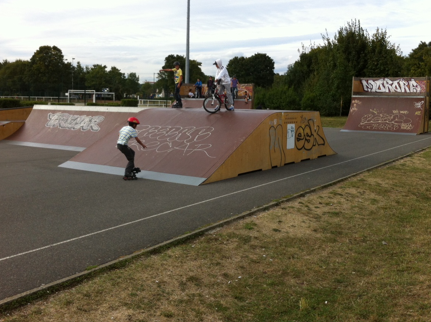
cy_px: 142
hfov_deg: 46.9
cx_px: 214
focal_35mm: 40
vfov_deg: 35.8
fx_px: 497
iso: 80
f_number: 2.8
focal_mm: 3.85
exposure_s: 1/580
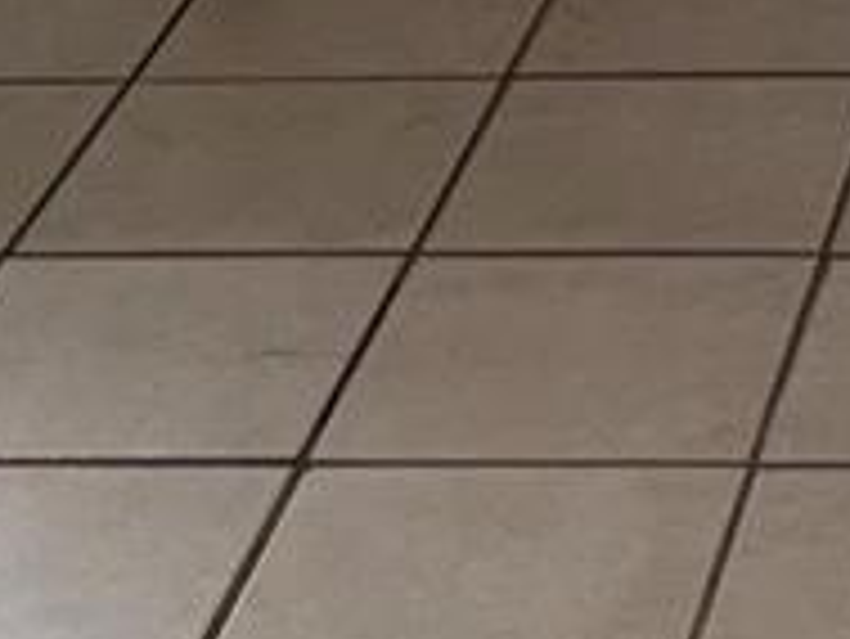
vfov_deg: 7.1
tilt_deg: -6.1
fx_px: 4496
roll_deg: +0.5
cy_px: -1436
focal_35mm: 183
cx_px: 1484
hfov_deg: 10.2
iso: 100
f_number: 1.78
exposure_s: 1/24
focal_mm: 6.76
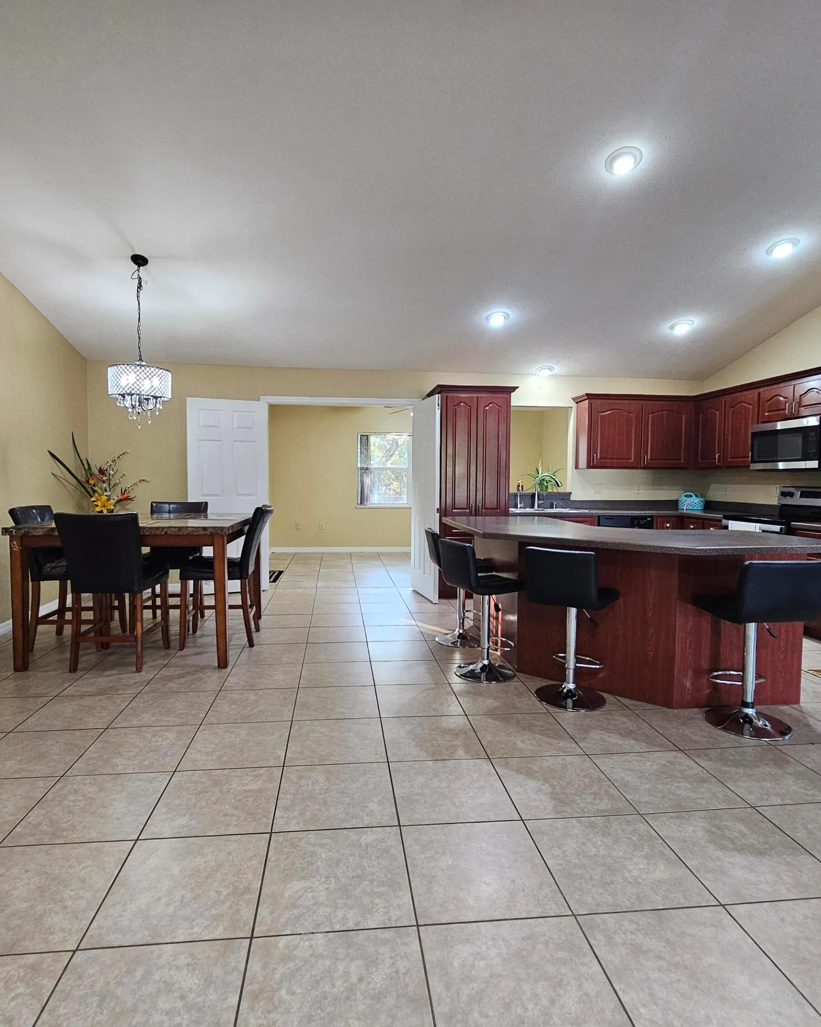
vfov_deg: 89.6
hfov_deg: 76.9
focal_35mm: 17
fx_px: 516
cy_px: 512
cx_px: 390
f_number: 2.2
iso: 320
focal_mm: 2.2
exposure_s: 1/40
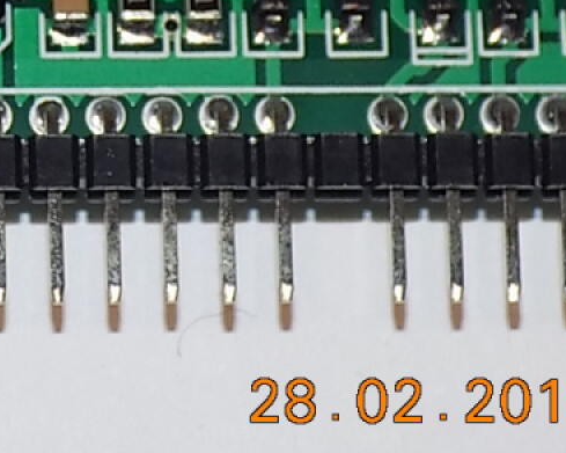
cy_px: -130
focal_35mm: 310
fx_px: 5192
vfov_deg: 5.0
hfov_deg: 6.2
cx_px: -13
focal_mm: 17.2
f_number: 4.6
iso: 200
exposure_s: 1/30
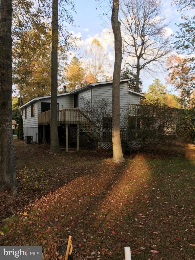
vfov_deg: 61.7
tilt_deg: -1.9
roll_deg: -1.1
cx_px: 98
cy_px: 130
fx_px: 218
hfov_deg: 48.2
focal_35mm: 29
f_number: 2.2
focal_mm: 4.15
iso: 25
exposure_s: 1/298
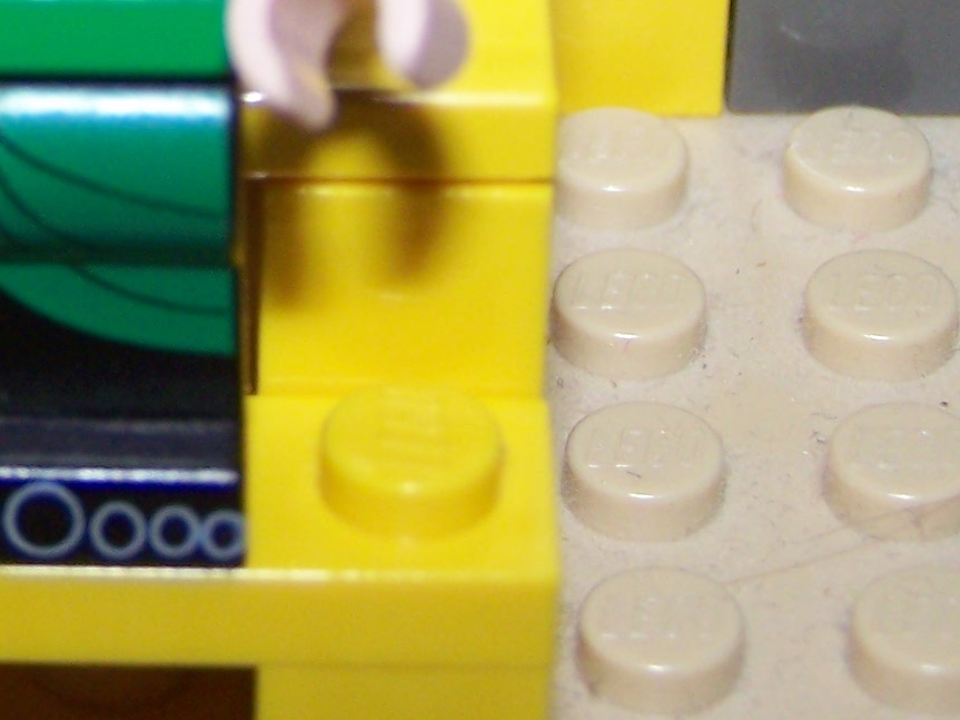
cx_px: -141
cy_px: -386
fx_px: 5823
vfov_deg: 7.0
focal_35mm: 210
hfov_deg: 9.3
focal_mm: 9.8
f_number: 3.1
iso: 80
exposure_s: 1/60
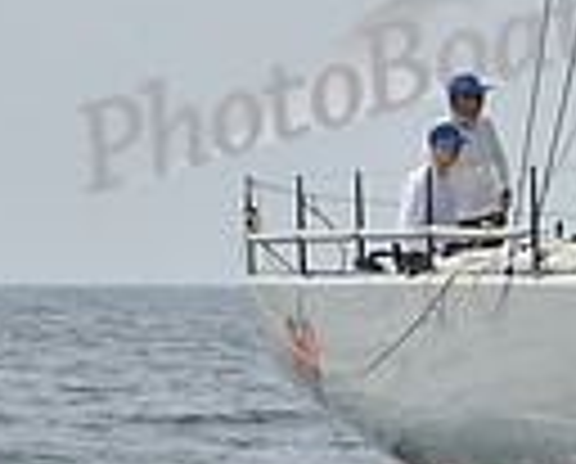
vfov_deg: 1.8
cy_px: 246
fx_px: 14489
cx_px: 950
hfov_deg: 2.3
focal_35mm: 848
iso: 250
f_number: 8
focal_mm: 200
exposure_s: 1/1250
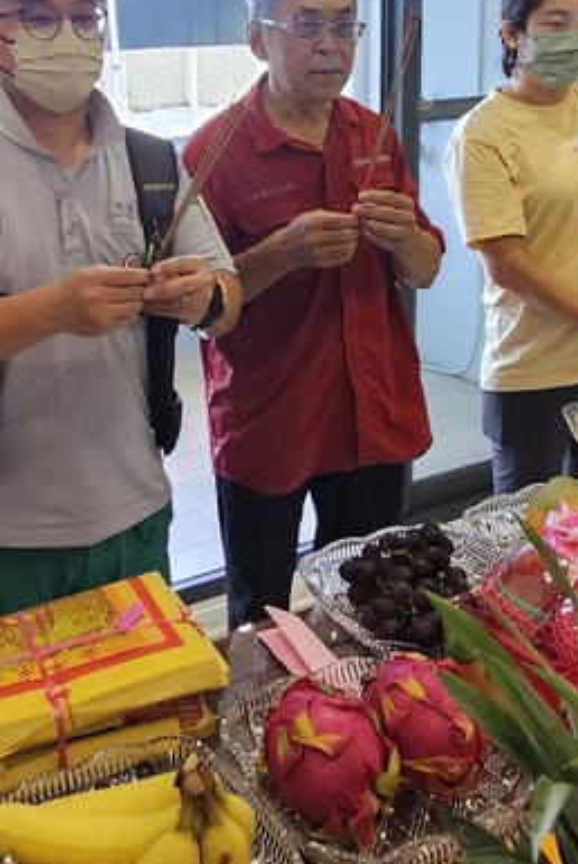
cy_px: 257
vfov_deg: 45.3
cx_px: 233
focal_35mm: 42
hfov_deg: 31.9
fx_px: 1010
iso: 80
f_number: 2.2
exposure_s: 1/60
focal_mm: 2.2
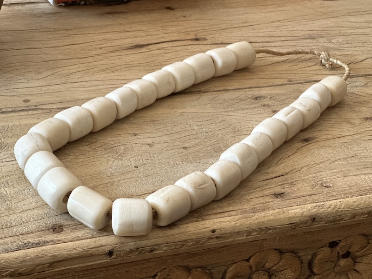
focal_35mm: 77
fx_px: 827
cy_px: 140
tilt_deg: -29.6
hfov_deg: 25.3
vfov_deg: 19.1
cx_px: 186
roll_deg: -4.4
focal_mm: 9
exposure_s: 1/121
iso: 200
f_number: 2.8
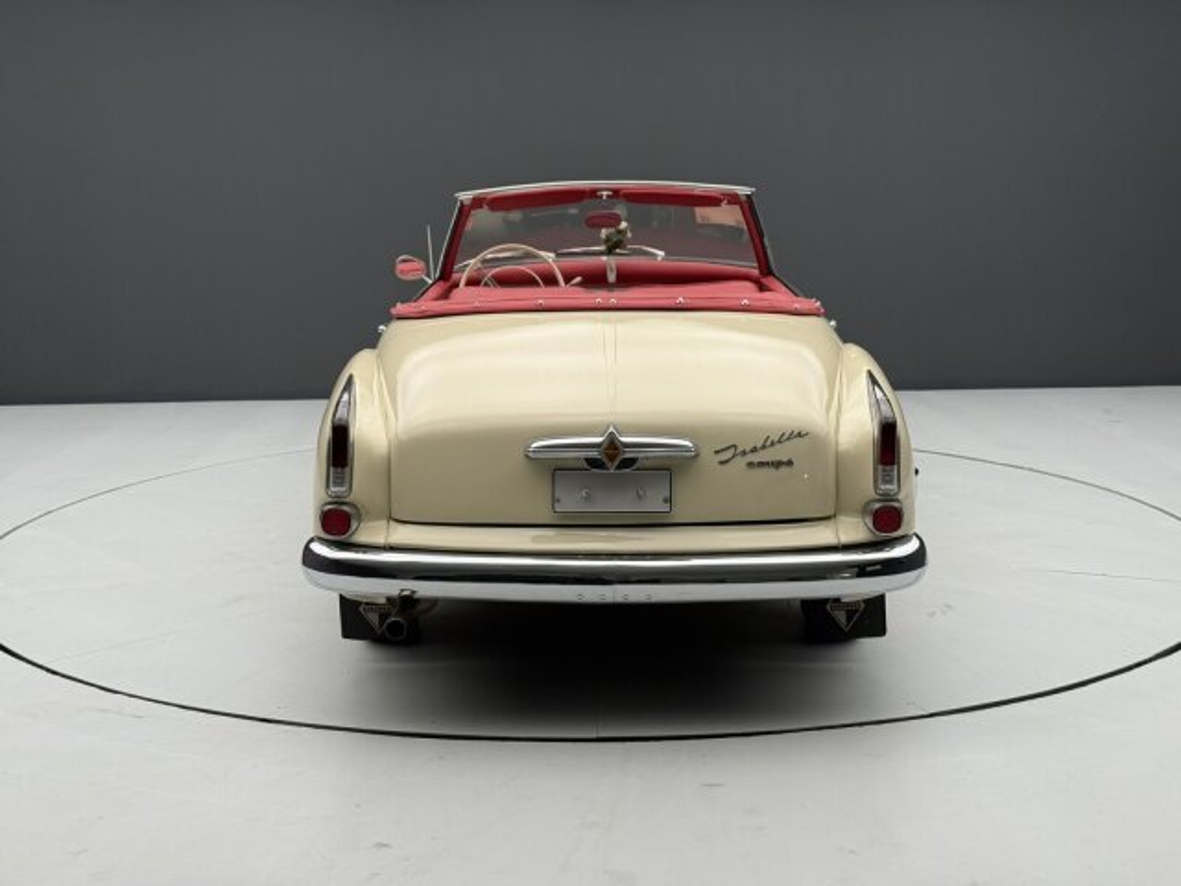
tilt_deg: -9.9
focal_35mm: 48
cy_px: 443
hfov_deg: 39.7
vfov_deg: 30.3
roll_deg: +0.0
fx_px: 1638
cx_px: 590
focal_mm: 6.76
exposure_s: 1/99
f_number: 1.78
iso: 80
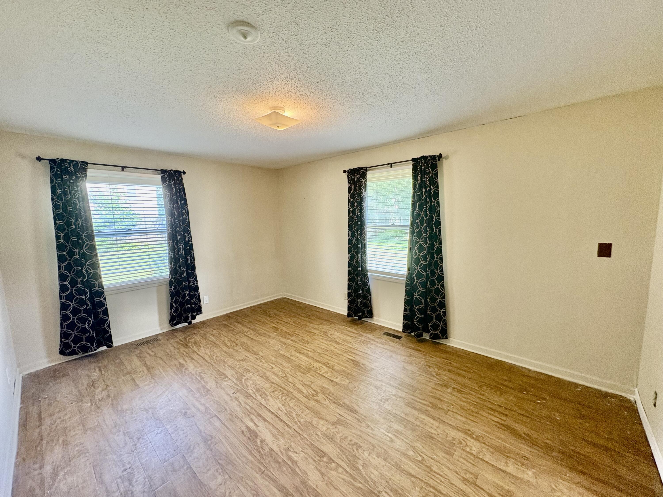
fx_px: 268
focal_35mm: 14
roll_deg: +1.4
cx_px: 332
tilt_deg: -5.9
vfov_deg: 85.7
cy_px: 248
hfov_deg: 102.1
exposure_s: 1/60
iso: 320
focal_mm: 2.22
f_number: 2.2
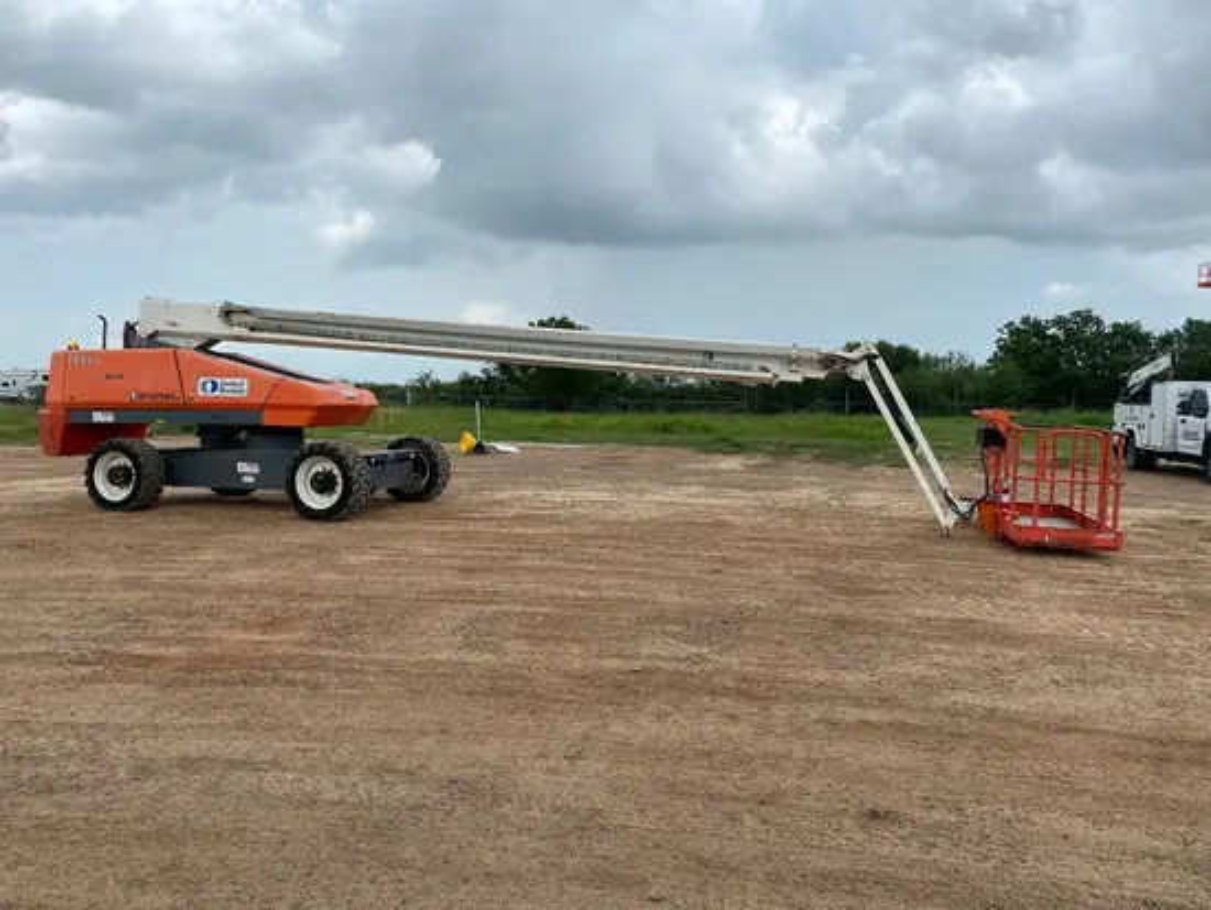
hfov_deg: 67.3
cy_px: 455
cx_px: 606
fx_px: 910
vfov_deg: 53.1
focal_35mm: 26
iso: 32
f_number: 1.8
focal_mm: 4.25
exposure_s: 1/3040
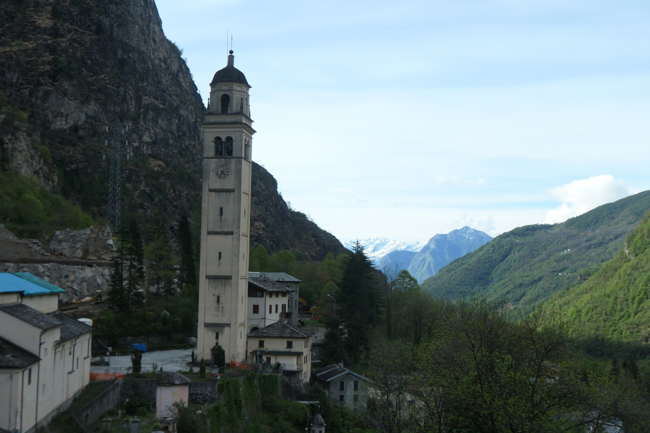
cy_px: 216
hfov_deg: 42.7
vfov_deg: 29.2
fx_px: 830
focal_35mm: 46
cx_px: 325
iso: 200
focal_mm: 16.7
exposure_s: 1/800
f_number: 4.1
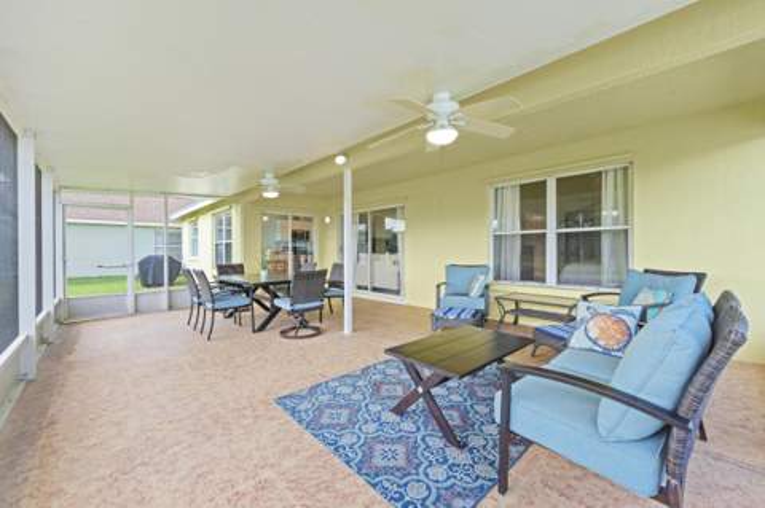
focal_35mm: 14
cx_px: 382
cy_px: 254
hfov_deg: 104.3
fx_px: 297
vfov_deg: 81.1
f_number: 9
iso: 250
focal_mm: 14
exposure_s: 1/13
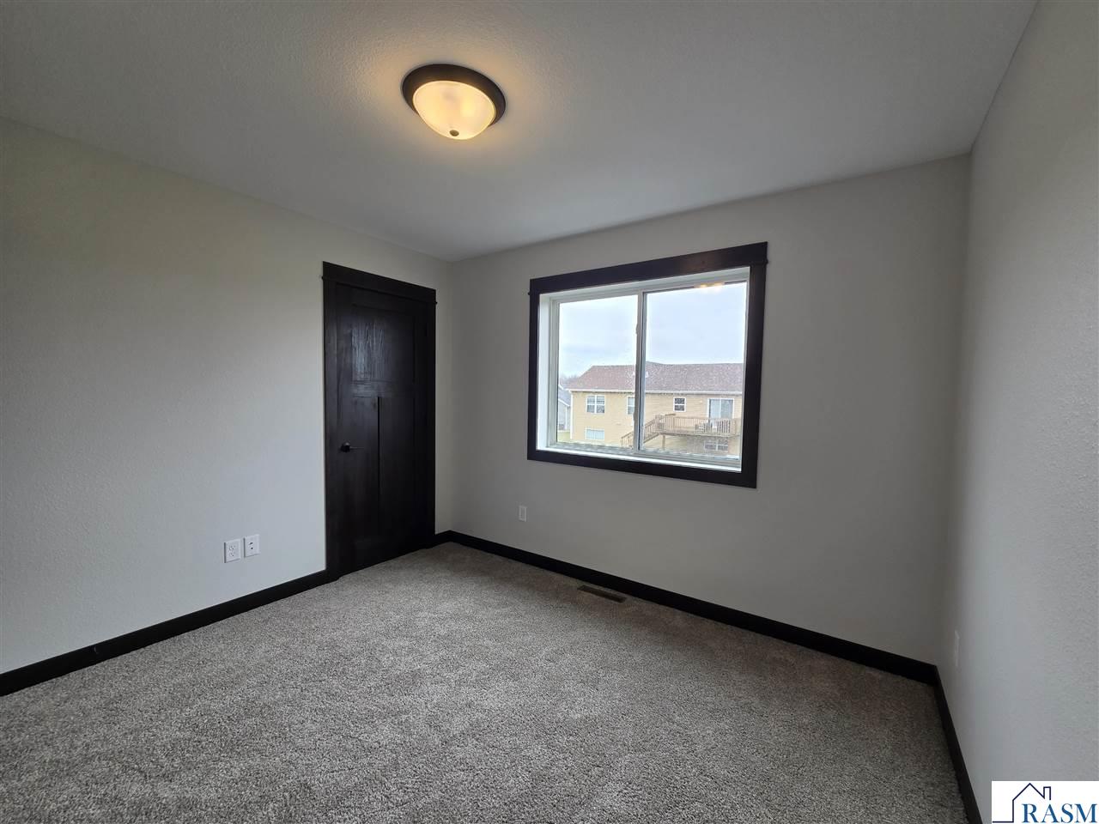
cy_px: 412
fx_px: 413
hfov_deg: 106.2
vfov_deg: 89.9
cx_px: 550
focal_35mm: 13
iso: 50
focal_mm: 2.2
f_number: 2.2
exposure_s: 1/120
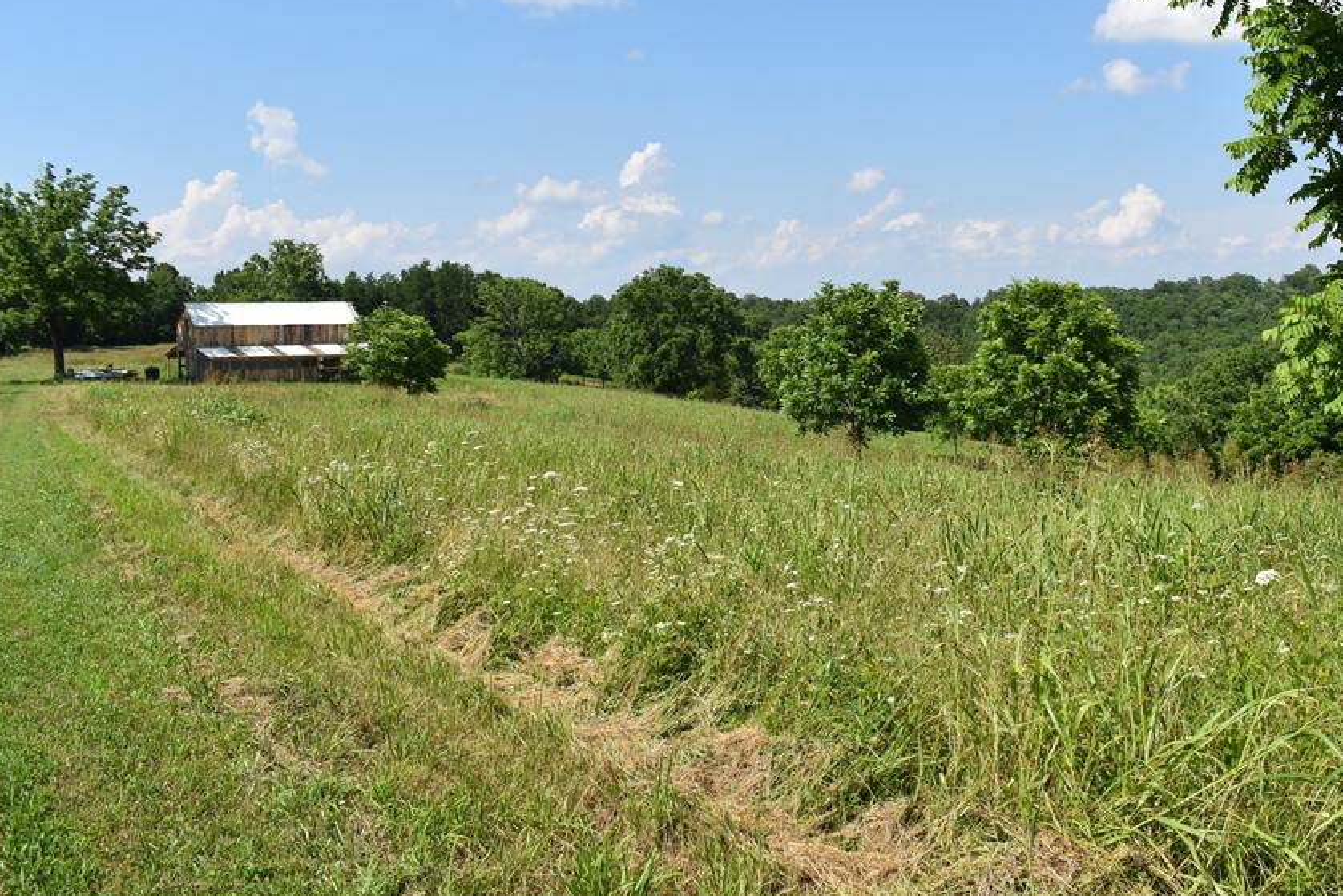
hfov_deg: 54.0
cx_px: 806
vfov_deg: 37.7
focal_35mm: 35
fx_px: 1306
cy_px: 365
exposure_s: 1/250
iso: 100
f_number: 8
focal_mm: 18
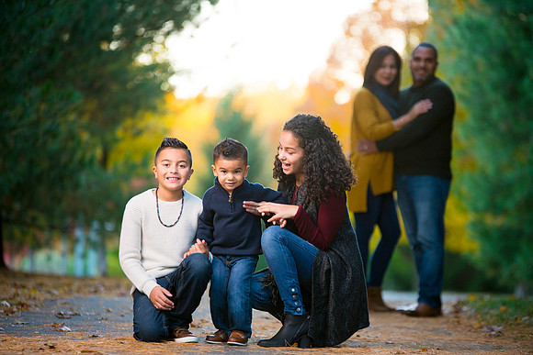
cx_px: 266
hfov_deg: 11.7
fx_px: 2591
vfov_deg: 7.9
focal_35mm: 175
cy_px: 178
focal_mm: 175
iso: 1000
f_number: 2.8
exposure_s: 1/400
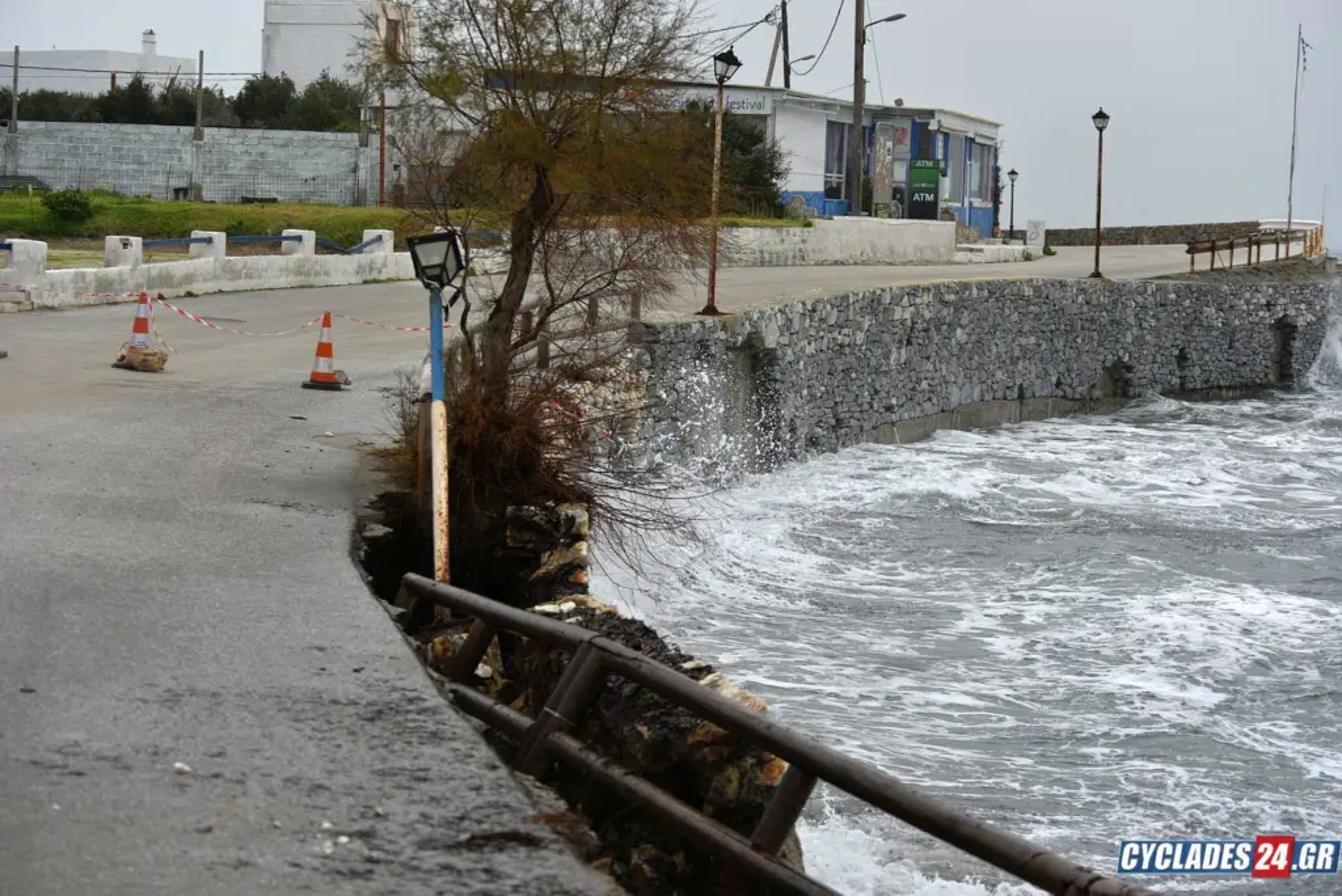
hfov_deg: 25.3
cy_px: 448
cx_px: 671
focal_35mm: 80
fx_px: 2984
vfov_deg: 17.1
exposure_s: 1/500
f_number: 4.5
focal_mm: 80
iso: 72
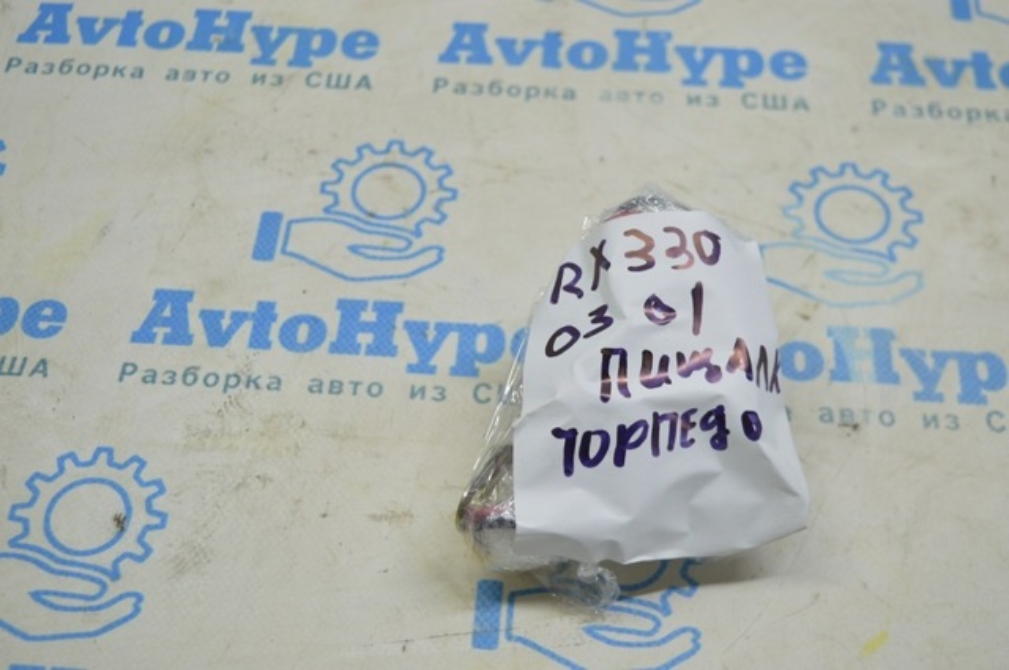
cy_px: 335
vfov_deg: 25.7
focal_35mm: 52
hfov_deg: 37.9
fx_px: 1470
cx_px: 504
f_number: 4.5
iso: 400
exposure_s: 1/50
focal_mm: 35
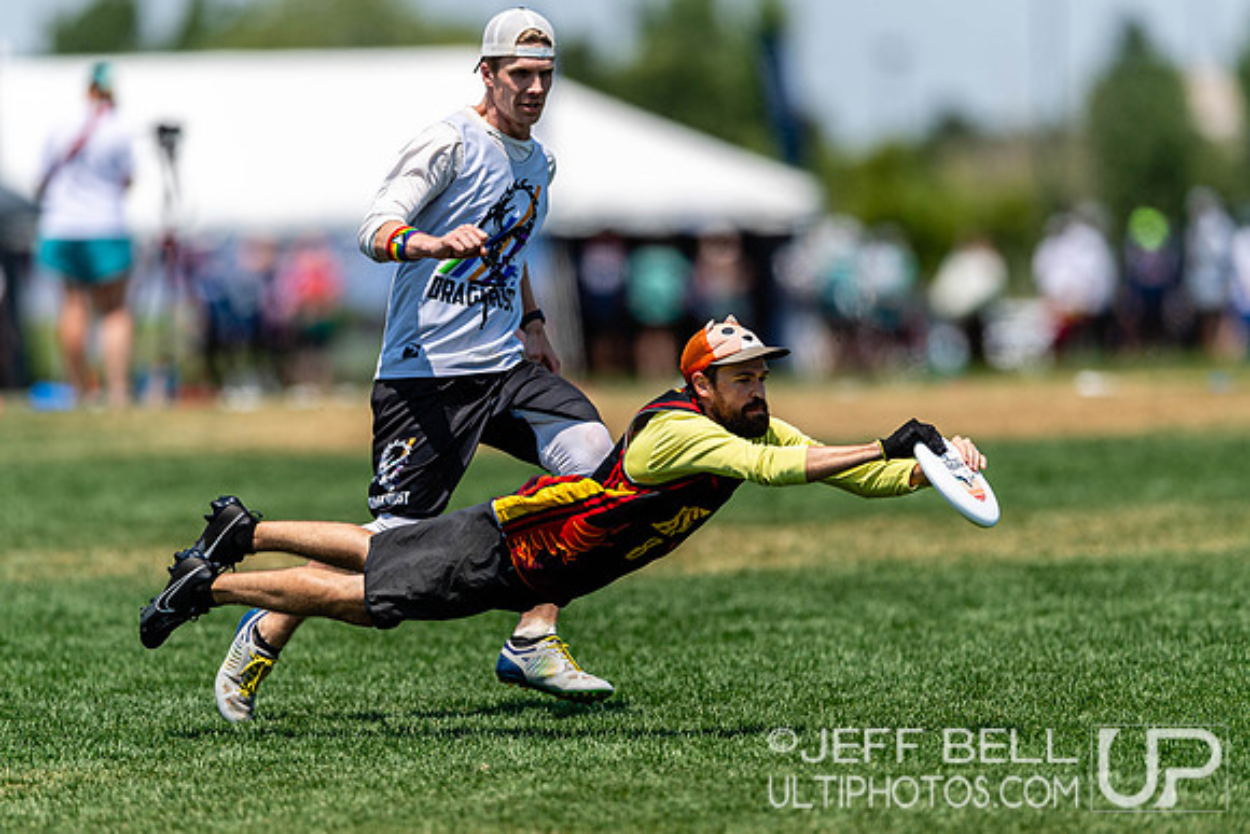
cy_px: 428
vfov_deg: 2.4
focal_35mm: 571
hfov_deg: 3.6
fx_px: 19820
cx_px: 617
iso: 100
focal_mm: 400
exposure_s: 1/3200
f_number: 2.8
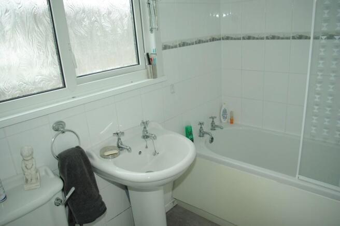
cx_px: 170
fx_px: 255
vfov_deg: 47.8
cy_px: 113
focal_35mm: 27
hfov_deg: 67.4
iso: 100
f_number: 3.5
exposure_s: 1/180
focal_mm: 18
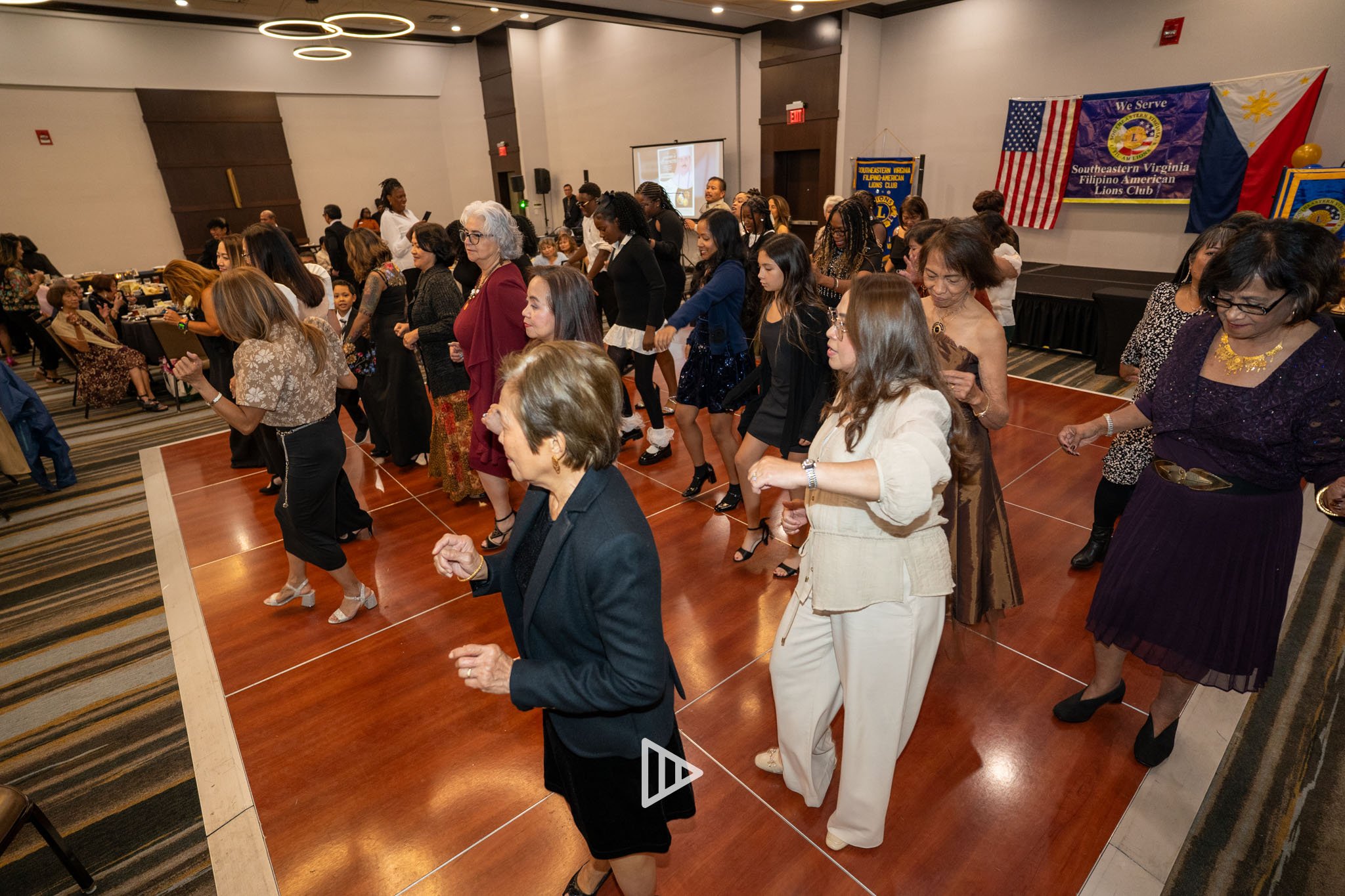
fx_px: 635
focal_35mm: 17
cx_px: 672
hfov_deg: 93.3
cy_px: 448
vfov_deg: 70.4
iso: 1600
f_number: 3.2
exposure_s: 1/125
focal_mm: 17
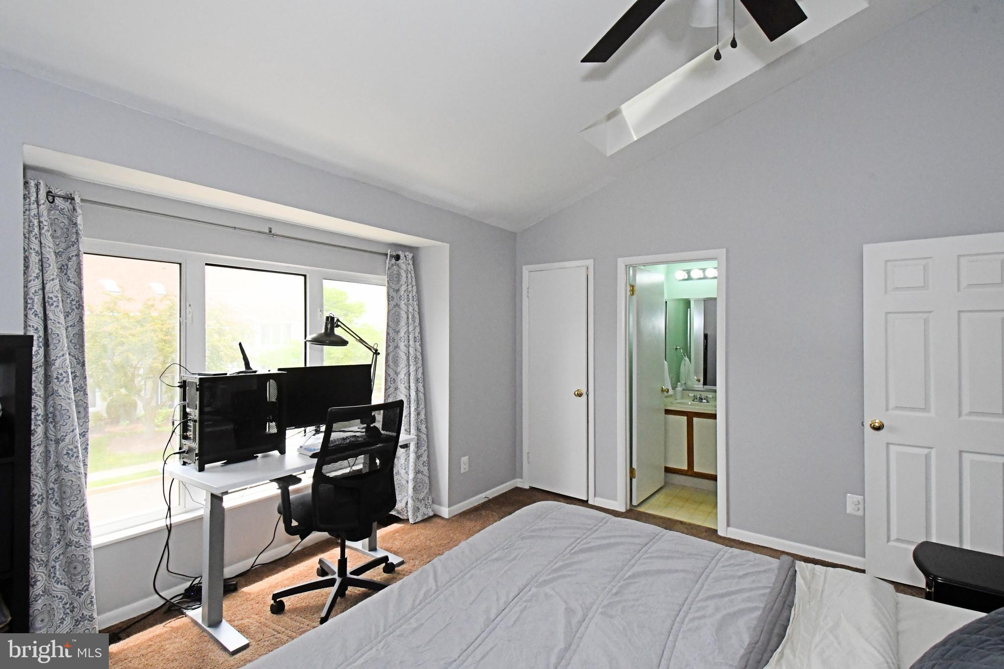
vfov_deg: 73.7
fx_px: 446
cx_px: 502
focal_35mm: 16
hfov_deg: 96.7
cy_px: 334
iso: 3200
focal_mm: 11
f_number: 14
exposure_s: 1/200
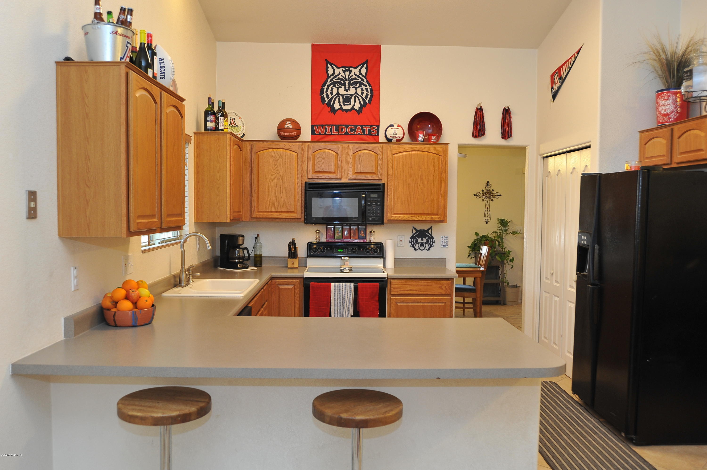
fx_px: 589
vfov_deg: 43.6
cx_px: 354
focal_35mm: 30
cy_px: 235
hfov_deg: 62.0
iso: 1000
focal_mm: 30
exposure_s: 1/30
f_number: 5.6
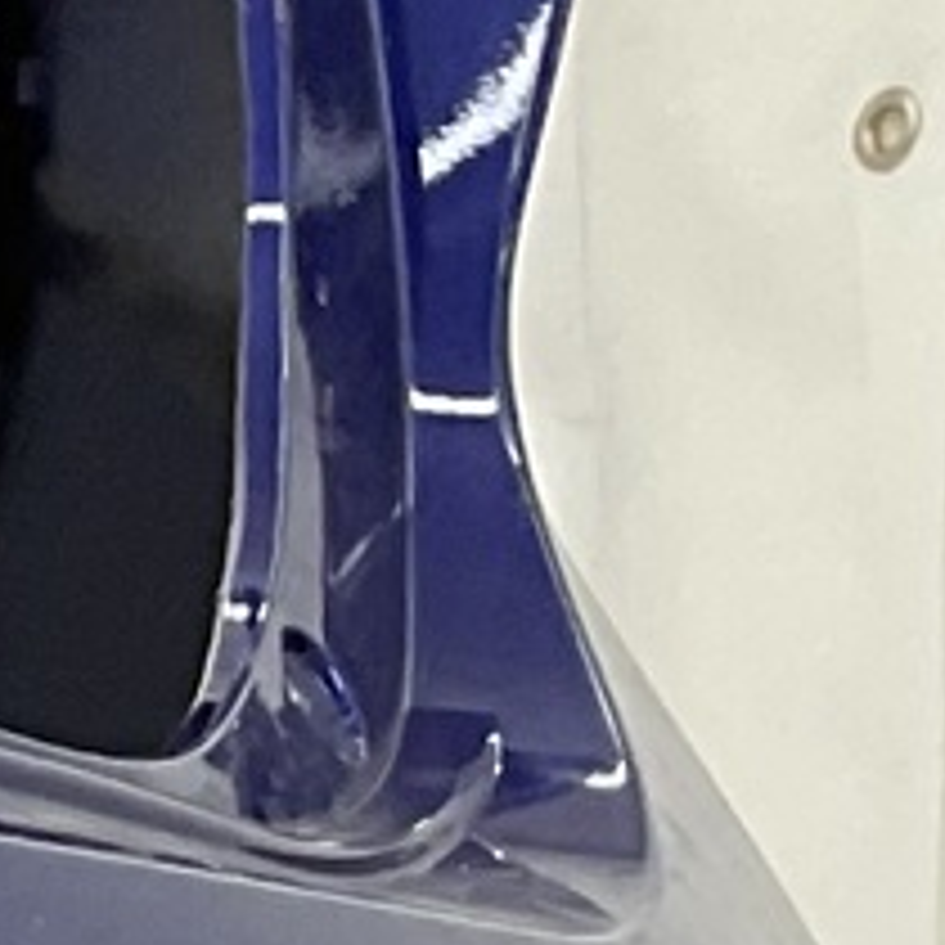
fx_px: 7598
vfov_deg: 6.6
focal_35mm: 246
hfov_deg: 5.7
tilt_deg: -4.5
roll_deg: -0.4
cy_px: 2668
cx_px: -3339
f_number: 1.8
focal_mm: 3
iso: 32
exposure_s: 1/120
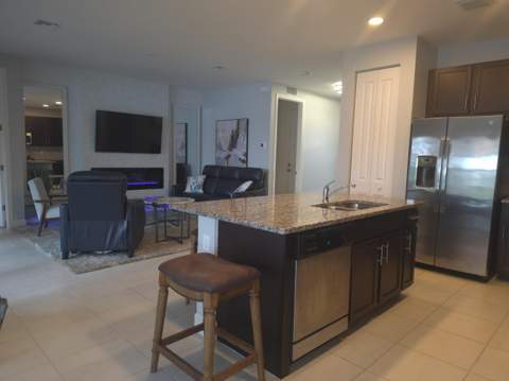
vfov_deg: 58.8
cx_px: 254
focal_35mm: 23
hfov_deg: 74.0
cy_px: 190
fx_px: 338
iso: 100
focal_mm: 6.5
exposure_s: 1/60
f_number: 1.4
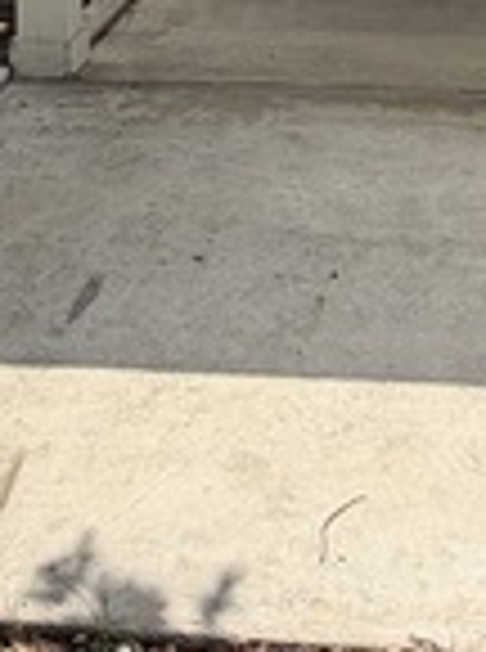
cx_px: 315
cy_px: -184
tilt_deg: -3.0
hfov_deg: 23.5
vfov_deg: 26.7
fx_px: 1166
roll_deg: +0.0
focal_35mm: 62
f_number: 2.2
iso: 32
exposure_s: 1/1125
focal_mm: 2.22
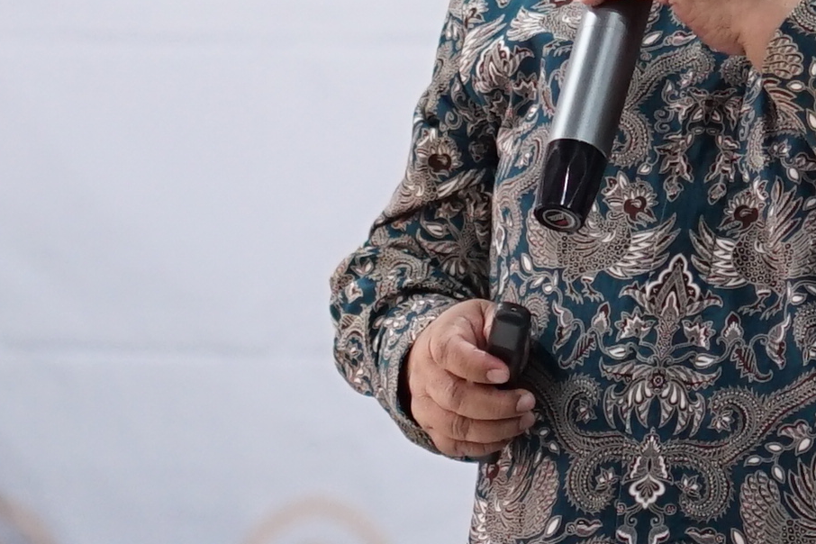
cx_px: 761
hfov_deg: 9.1
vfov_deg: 6.0
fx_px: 5122
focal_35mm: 226
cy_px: -141
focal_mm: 35
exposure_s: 1/125
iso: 800
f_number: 1.8
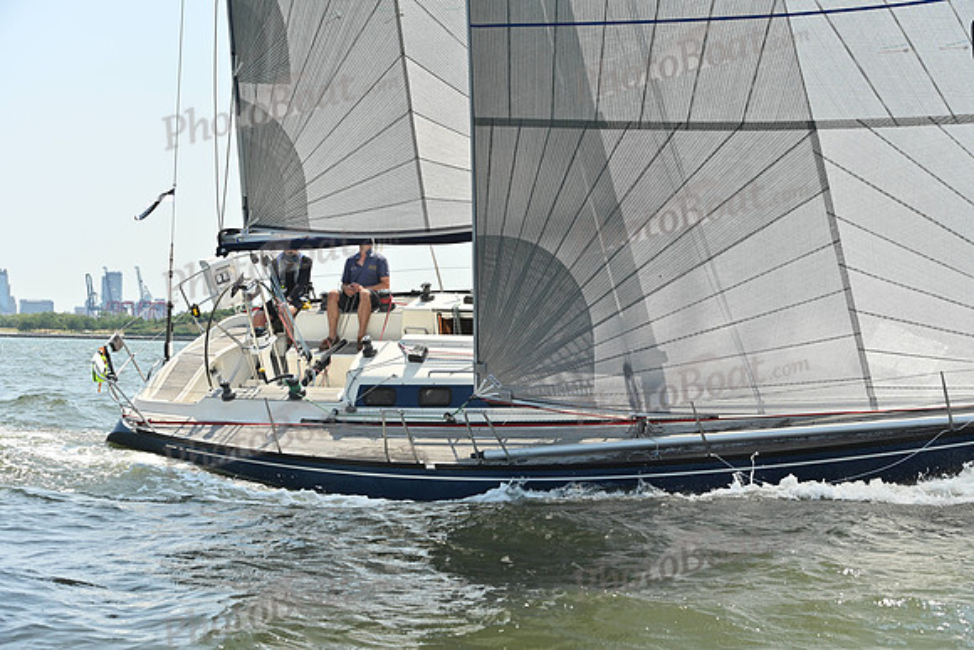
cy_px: 325
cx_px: 487
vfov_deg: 19.5
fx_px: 1894
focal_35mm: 70
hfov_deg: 28.8
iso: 320
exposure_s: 1/1250
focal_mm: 70
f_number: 6.3
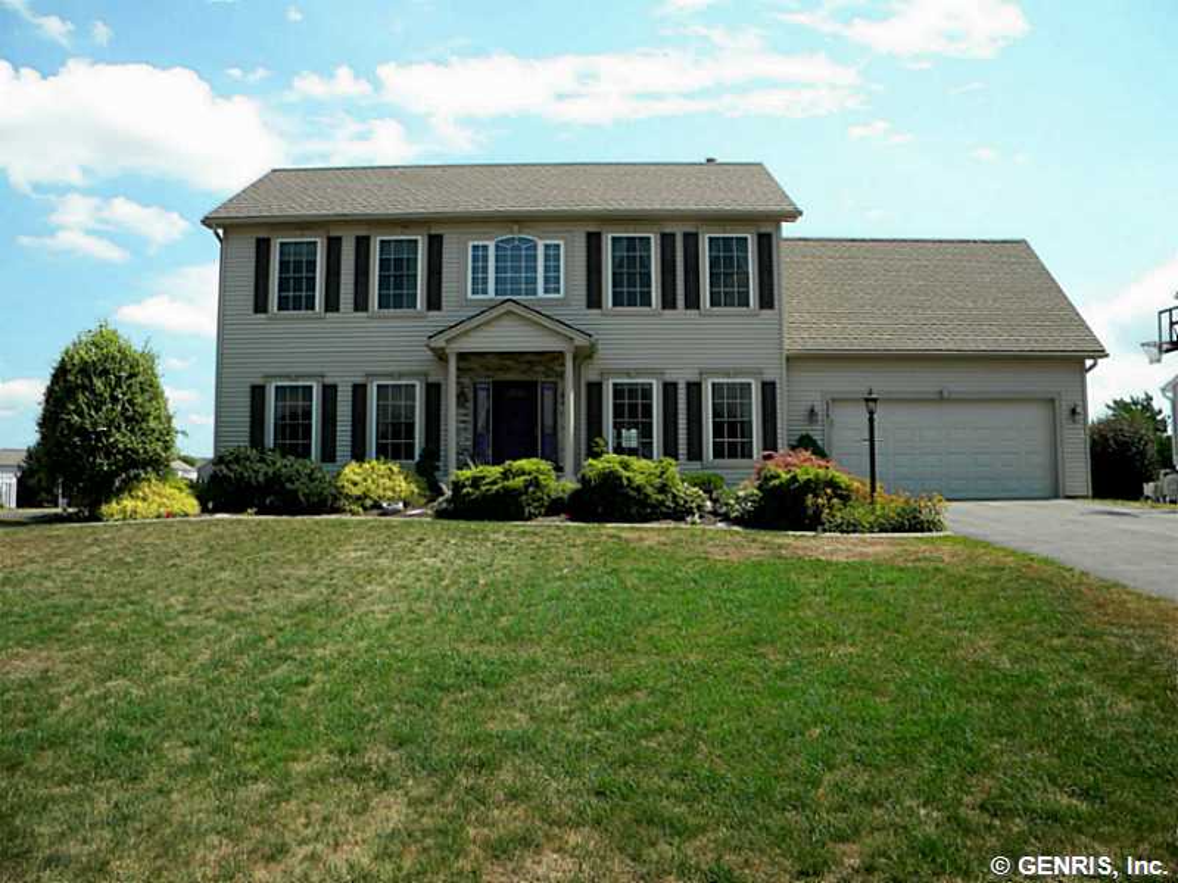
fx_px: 953
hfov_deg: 63.4
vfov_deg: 49.7
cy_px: 442
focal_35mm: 28
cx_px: 589
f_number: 3.5
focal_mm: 5
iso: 80
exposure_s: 1/683
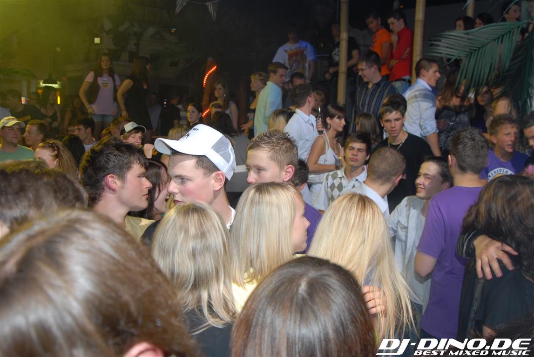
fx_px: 535
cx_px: 267
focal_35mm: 36
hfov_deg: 53.1
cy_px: 178
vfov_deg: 37.0
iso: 200
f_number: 5.6
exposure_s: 1/8
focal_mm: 24
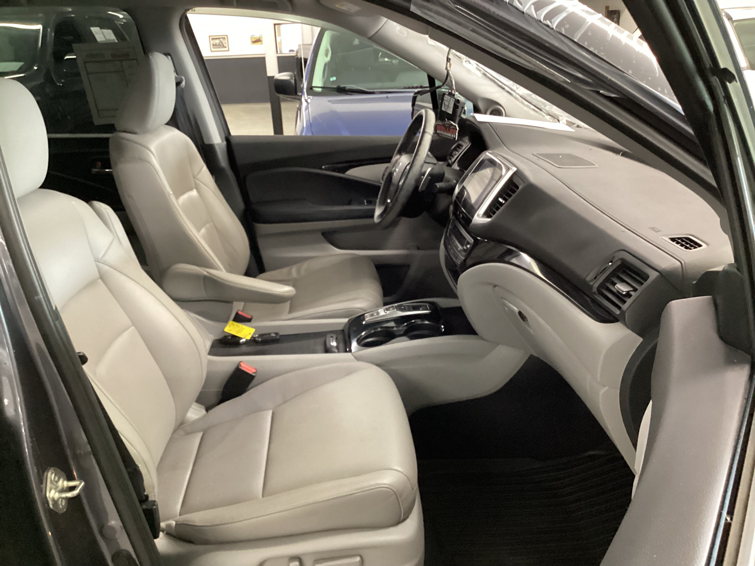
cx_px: 378
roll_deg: +2.3
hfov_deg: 58.4
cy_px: 283
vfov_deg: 45.4
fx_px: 676
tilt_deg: -21.9
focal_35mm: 31
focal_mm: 3.3
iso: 400
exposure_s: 1/33
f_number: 2.4
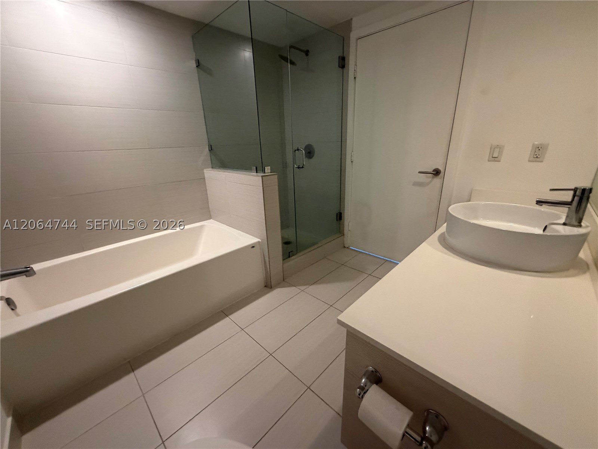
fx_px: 242
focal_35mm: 14
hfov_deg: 102.1
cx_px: 299
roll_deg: +2.1
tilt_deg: -18.9
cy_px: 224
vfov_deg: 85.7
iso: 640
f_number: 2.2
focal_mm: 2.22
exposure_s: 1/60
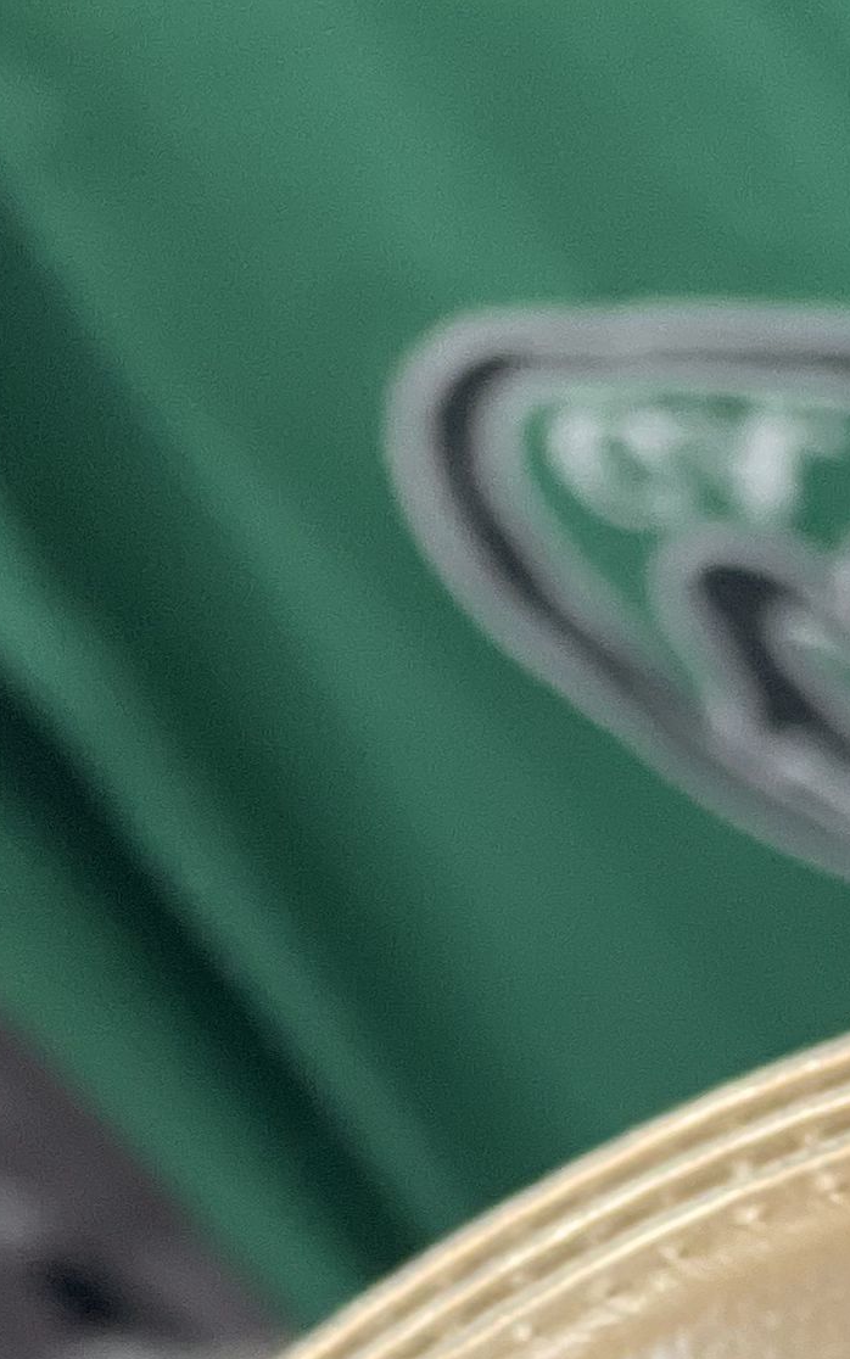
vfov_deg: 8.3
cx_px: 1087
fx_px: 9076
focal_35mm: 245
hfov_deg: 5.3
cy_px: 2238
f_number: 2.2
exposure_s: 1/100
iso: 250
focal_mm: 7.5
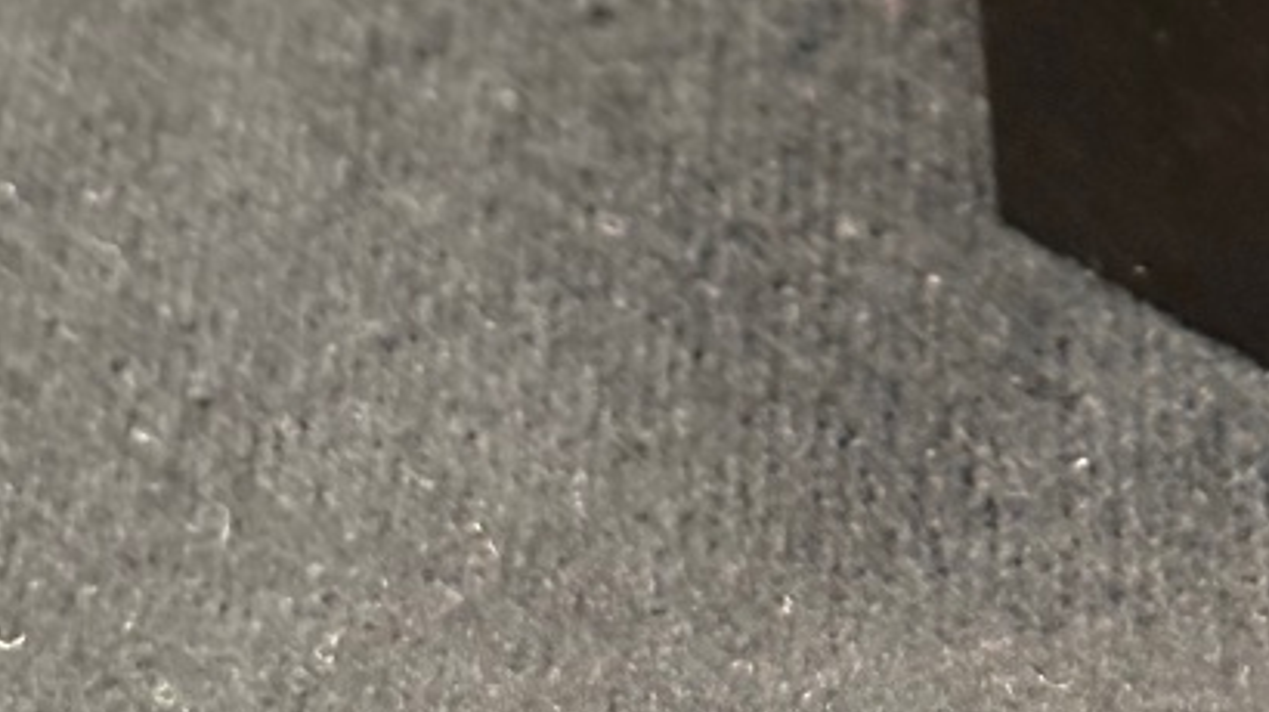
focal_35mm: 166
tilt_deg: -34.3
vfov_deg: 7.0
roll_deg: +2.3
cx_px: 1288
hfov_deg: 12.8
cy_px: -879
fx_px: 5582
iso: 250
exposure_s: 1/25
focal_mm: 5.96
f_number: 1.6
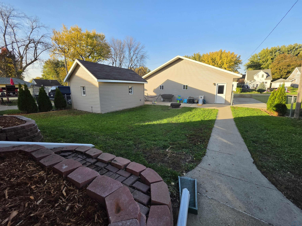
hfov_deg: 106.2
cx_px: 151
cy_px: 113
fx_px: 113
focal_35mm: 13
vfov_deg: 89.9
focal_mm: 2.2
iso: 32
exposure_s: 1/825
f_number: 1.9
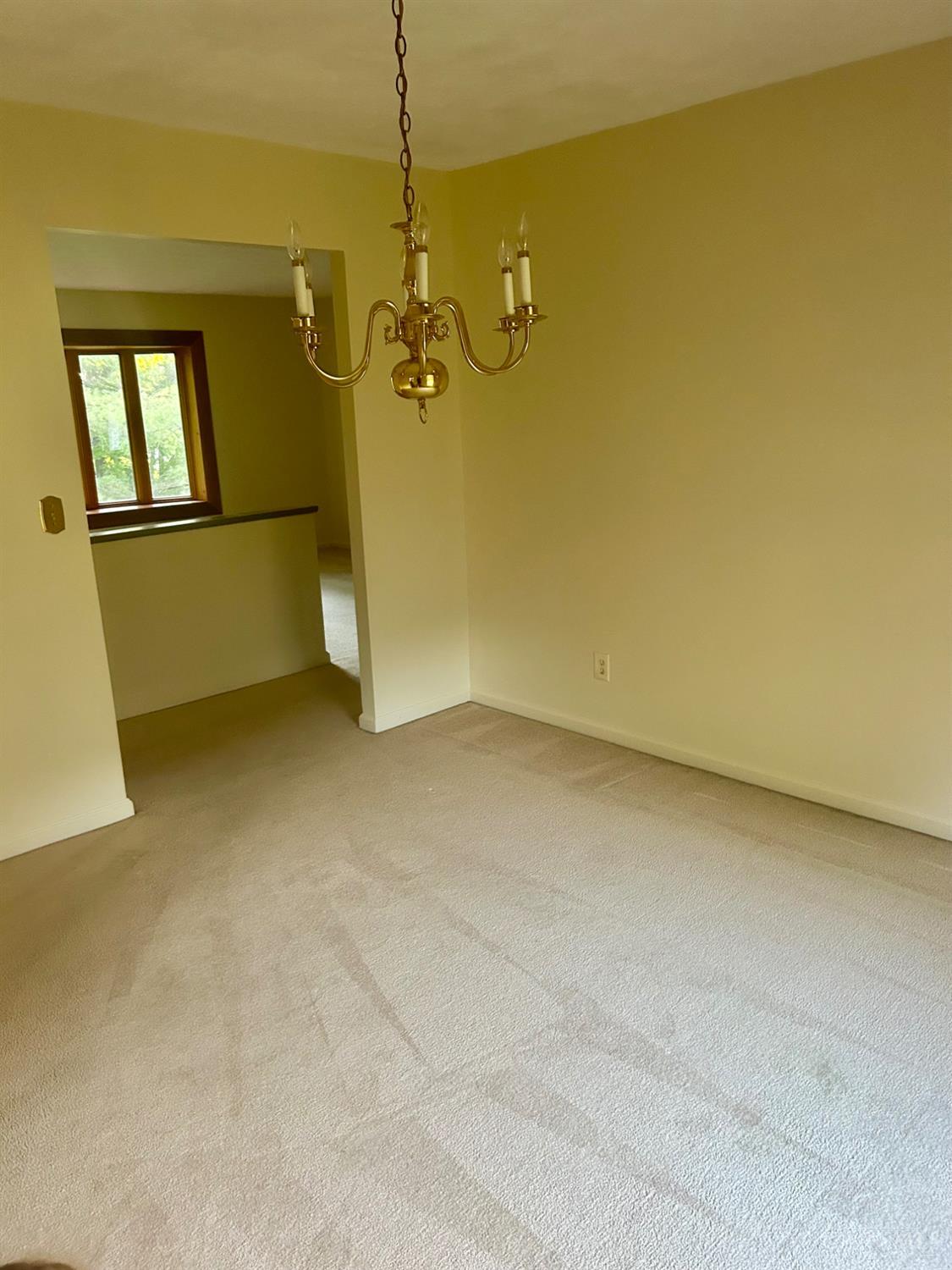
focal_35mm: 26
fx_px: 953
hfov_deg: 53.1
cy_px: 635
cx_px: 476
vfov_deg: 67.3
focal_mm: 5.7
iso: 320
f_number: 1.5
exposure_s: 1/60
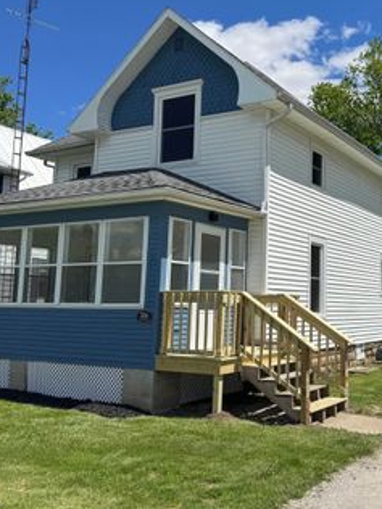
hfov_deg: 36.4
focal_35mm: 38
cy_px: 233
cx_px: 308
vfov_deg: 48.9
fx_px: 559
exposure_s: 1/6410
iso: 80
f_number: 1.78
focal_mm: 6.76
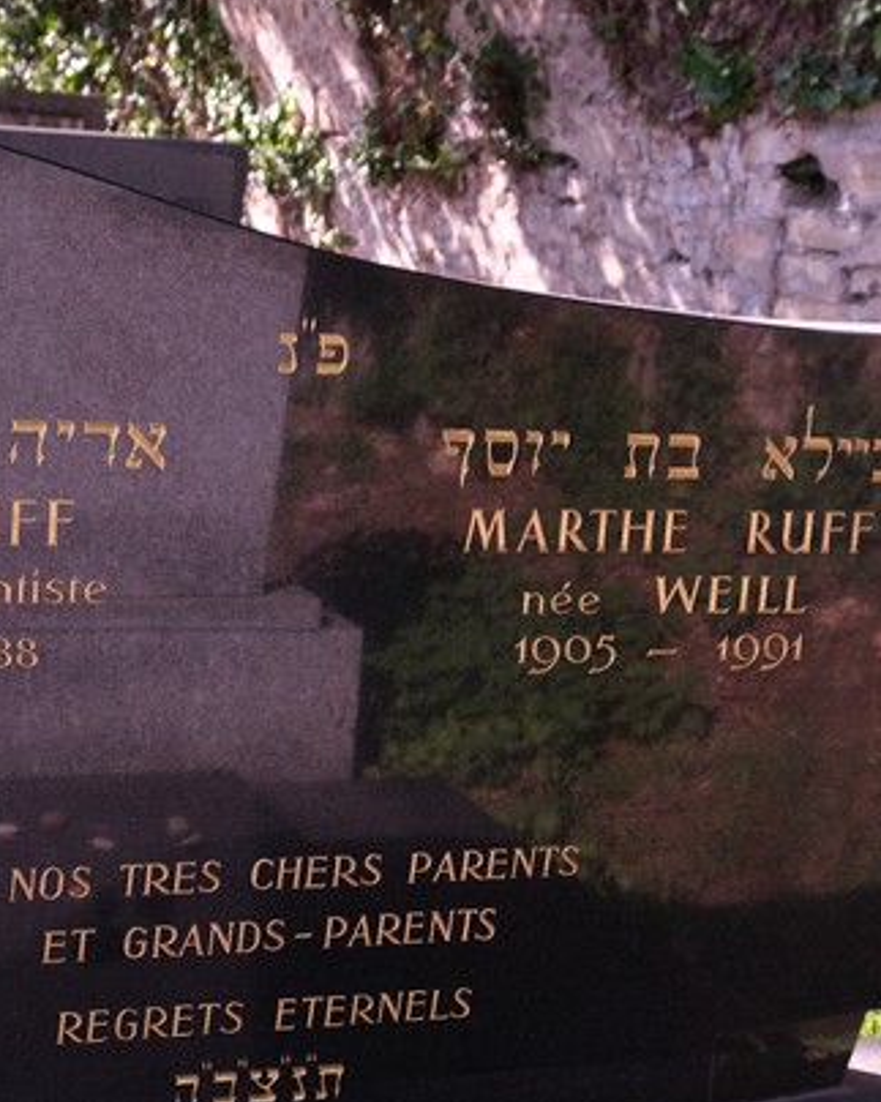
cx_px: 281
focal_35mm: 69
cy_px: 674
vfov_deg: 27.4
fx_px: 2250
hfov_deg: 22.1
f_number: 5
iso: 160
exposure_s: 1/160
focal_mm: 22.3
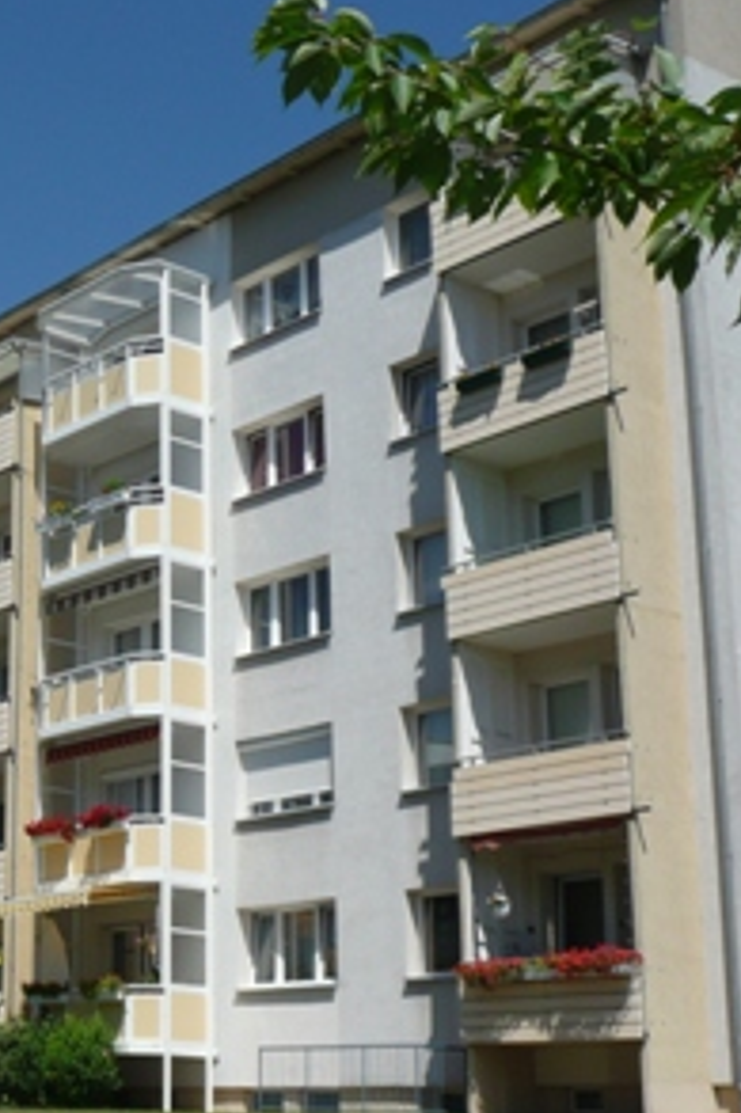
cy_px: 674
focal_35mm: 64
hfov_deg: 19.8
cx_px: -179
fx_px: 1978
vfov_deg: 31.3
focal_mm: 5.8
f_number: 9
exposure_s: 1/320
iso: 100
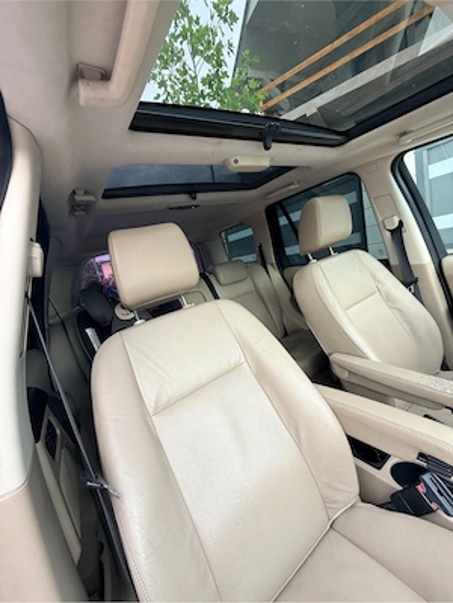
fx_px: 244
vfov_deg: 102.1
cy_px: 302
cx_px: 226
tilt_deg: -10.4
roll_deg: +11.6
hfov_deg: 85.7
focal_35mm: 14
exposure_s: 1/105
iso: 40
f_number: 2.2
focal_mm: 2.22
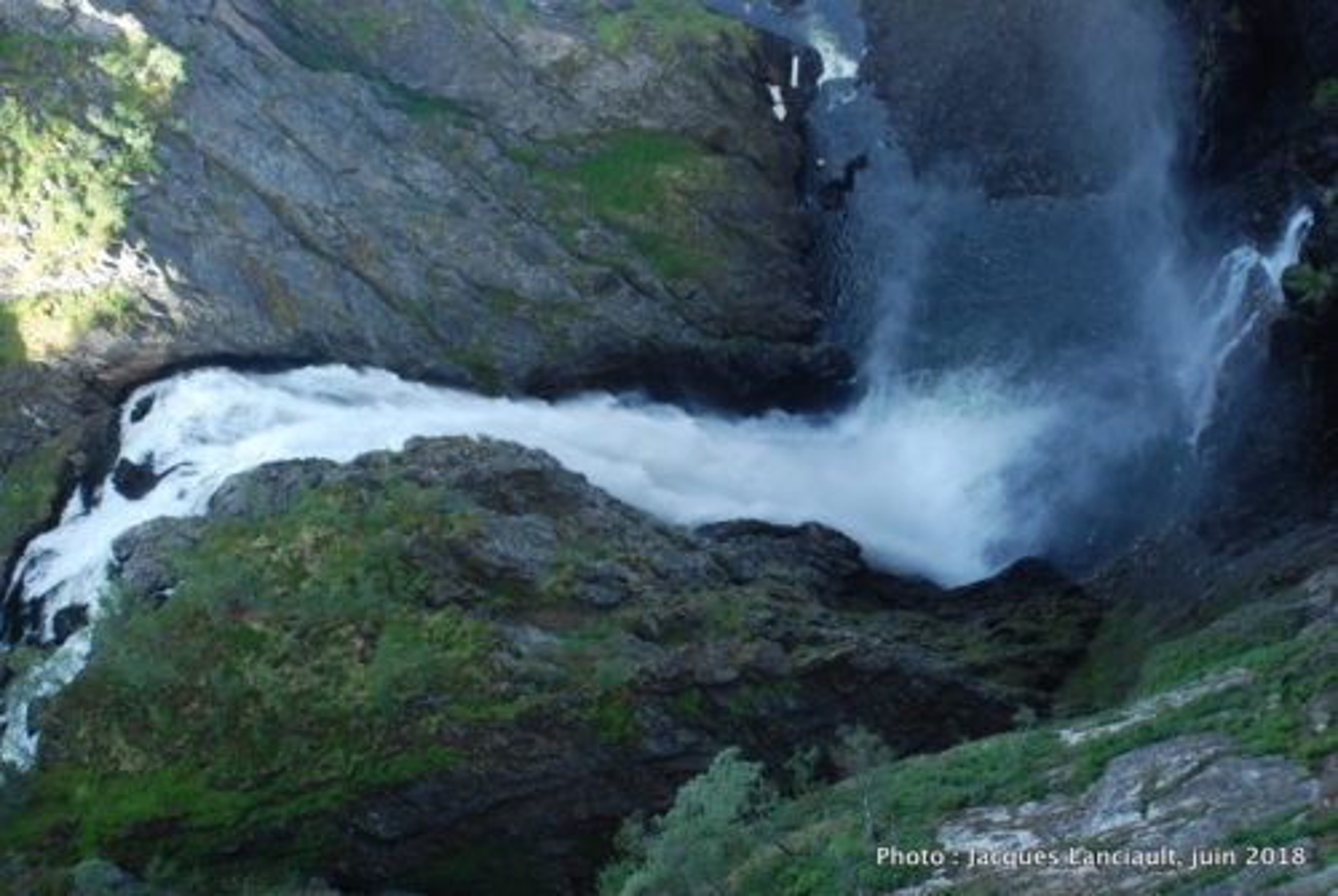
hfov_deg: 46.3
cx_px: 669
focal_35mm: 42
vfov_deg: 32.0
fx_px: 1563
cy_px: 448
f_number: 3.5
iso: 320
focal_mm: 28
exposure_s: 1/250
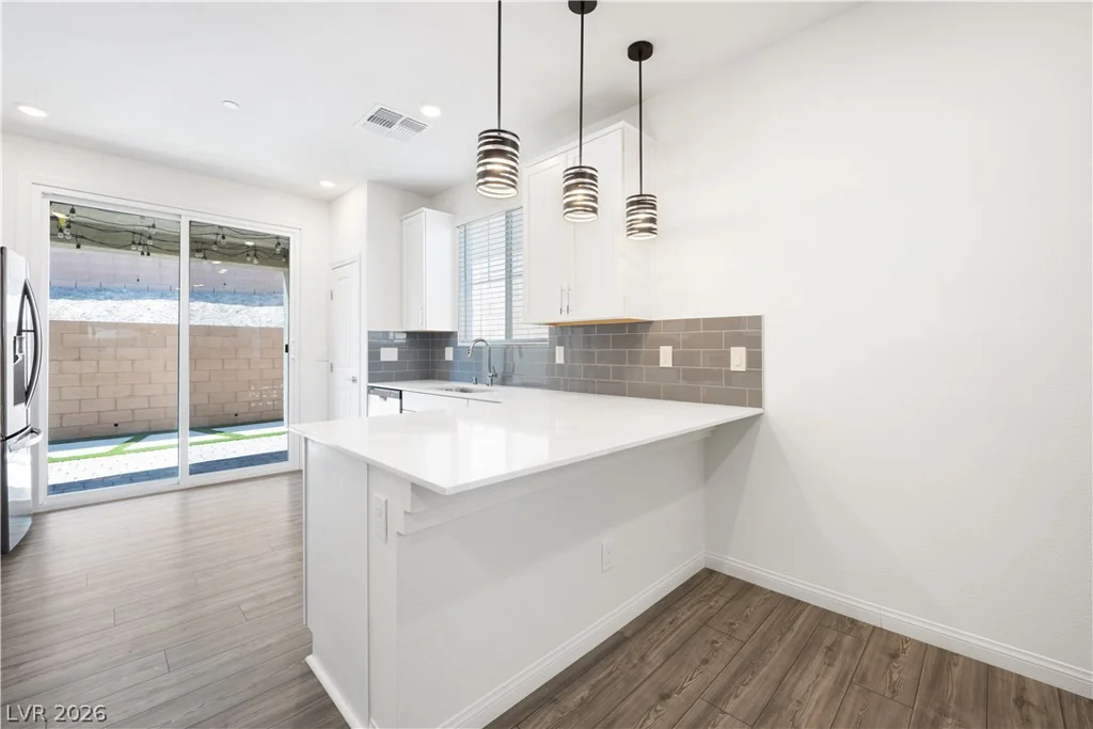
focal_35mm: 14
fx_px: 425
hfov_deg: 104.2
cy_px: 364
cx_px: 546
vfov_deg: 81.2
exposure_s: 1/1.25
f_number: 9
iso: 100
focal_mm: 14
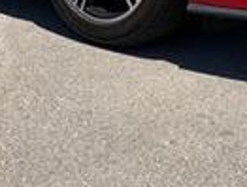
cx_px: 162
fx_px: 658
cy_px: -106
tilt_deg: -1.3
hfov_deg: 21.2
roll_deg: +0.6
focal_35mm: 92
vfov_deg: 14.8
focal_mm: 6.76
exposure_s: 1/4673
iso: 80
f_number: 1.78
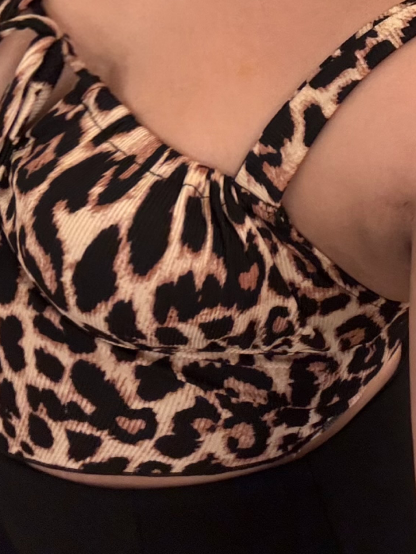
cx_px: 314
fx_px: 977
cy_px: -39
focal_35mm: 61
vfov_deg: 29.0
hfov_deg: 23.8
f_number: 1.9
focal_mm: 2.69
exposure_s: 1/30
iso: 400
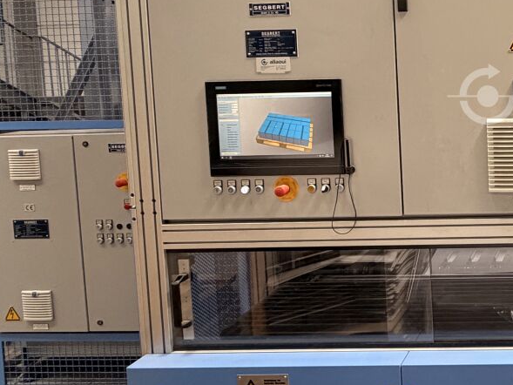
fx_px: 563
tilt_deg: -4.7
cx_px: 571
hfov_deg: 39.5
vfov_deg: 36.8
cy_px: 94
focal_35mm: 38
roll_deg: +1.4
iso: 160
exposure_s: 1/50
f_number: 2.2
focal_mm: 2.22
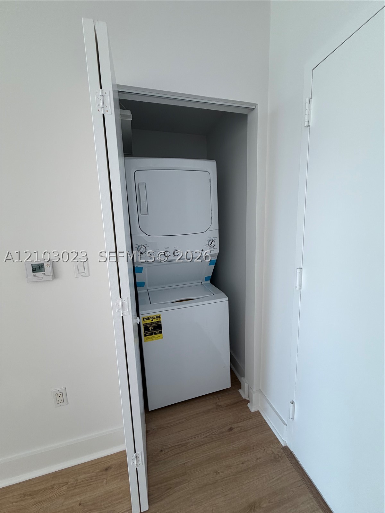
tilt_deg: -9.8
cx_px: 192
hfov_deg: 85.7
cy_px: 256
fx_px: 208
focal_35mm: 14
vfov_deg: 102.1
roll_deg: +1.9
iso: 100
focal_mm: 2.22
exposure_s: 1/121
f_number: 2.2
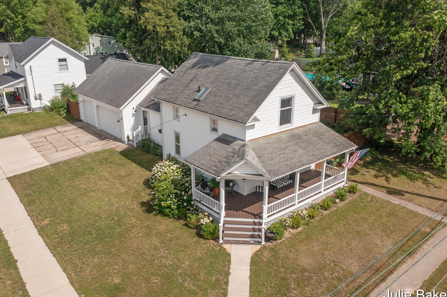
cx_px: 225
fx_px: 360
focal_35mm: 29
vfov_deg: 44.9
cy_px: 153
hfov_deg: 63.7
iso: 100
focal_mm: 10.26
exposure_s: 1/640
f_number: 6.3
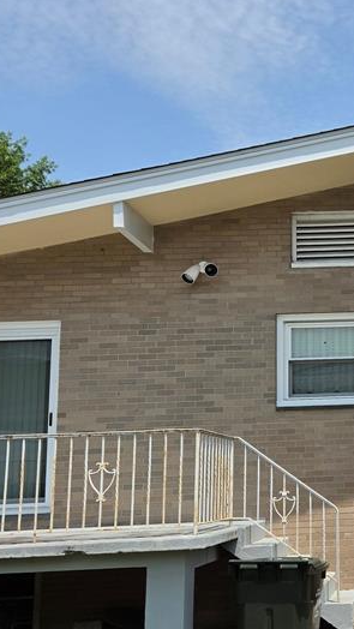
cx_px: 430
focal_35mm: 49
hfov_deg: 22.4
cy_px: 341
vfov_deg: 42.1
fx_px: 817
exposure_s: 1/4770
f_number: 1.8
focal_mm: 5.4
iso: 80
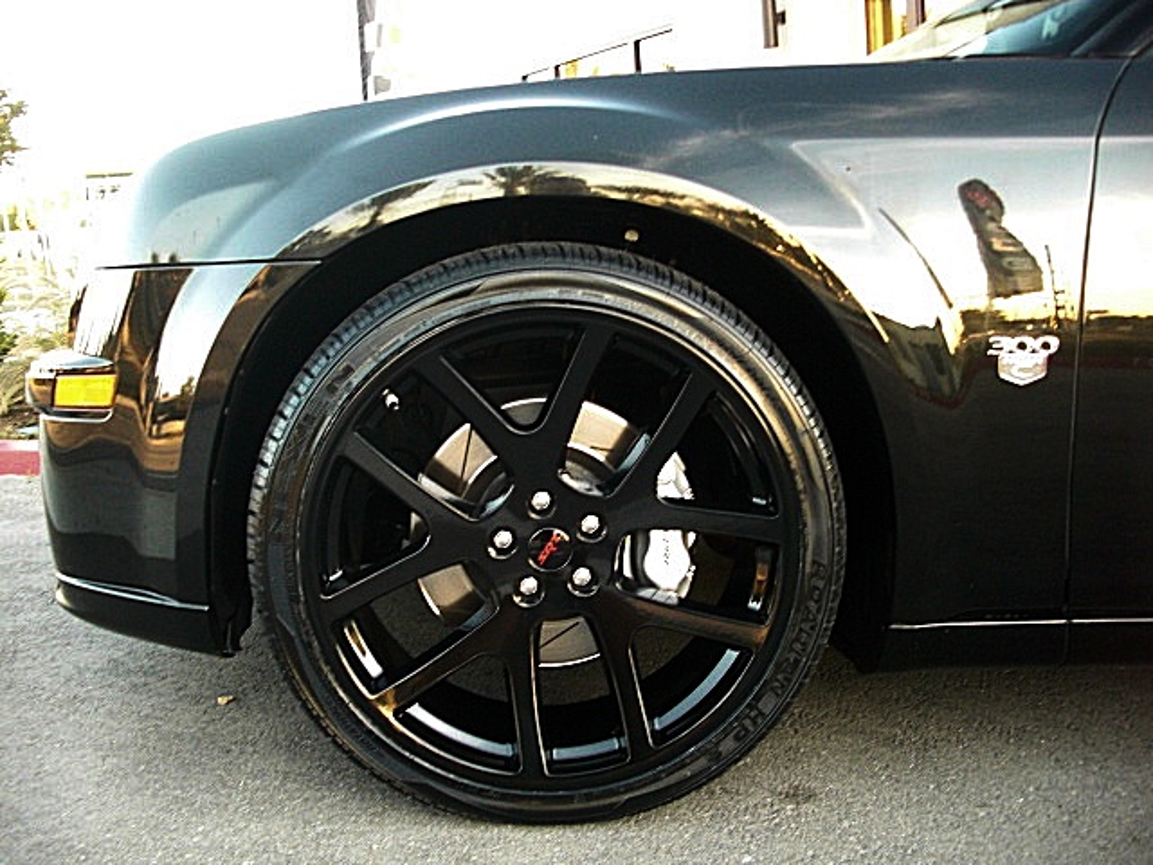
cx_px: 576
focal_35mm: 36
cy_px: 432
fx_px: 1199
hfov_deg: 51.4
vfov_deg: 39.7
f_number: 2.8
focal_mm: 6.3
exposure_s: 1/60
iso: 400
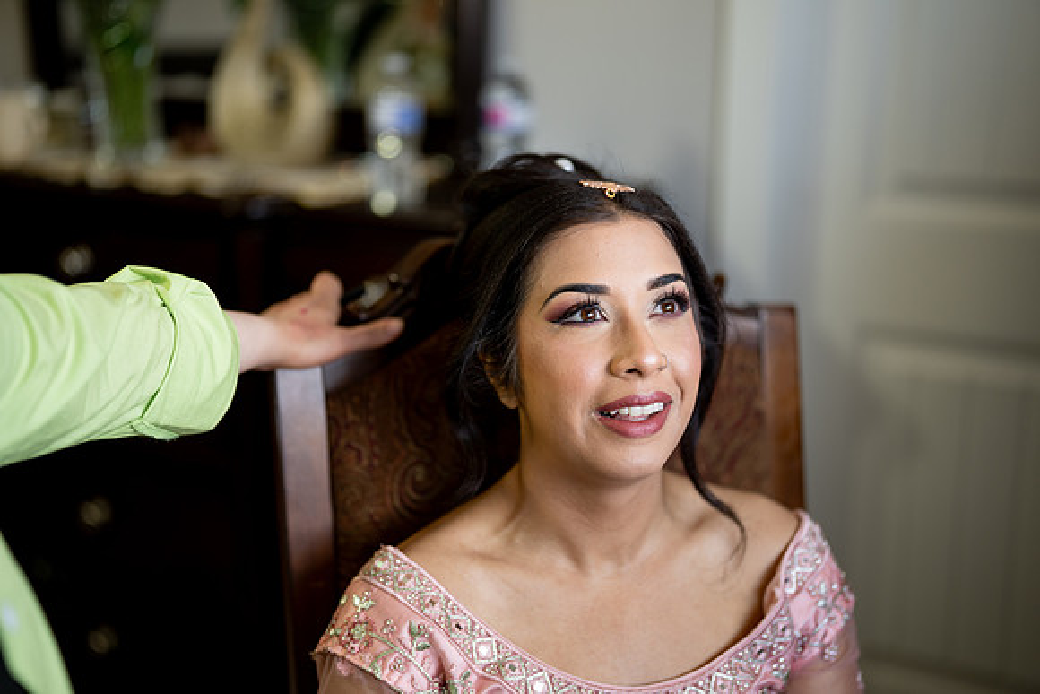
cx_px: 520
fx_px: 1445
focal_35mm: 50
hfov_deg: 39.6
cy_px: 347
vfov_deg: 27.0
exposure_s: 1/160
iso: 200
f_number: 1.4
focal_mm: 50
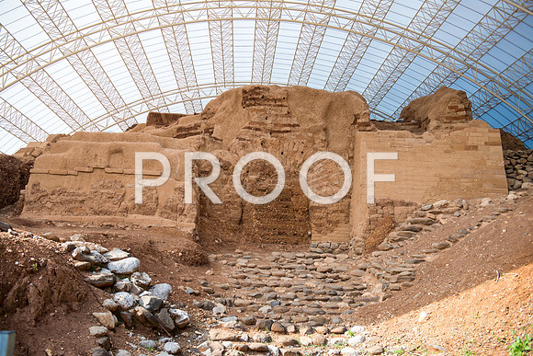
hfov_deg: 54.4
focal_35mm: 35
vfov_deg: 37.9
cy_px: 178
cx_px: 266
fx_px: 518
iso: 100
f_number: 2.8
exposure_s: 1/640
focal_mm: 35
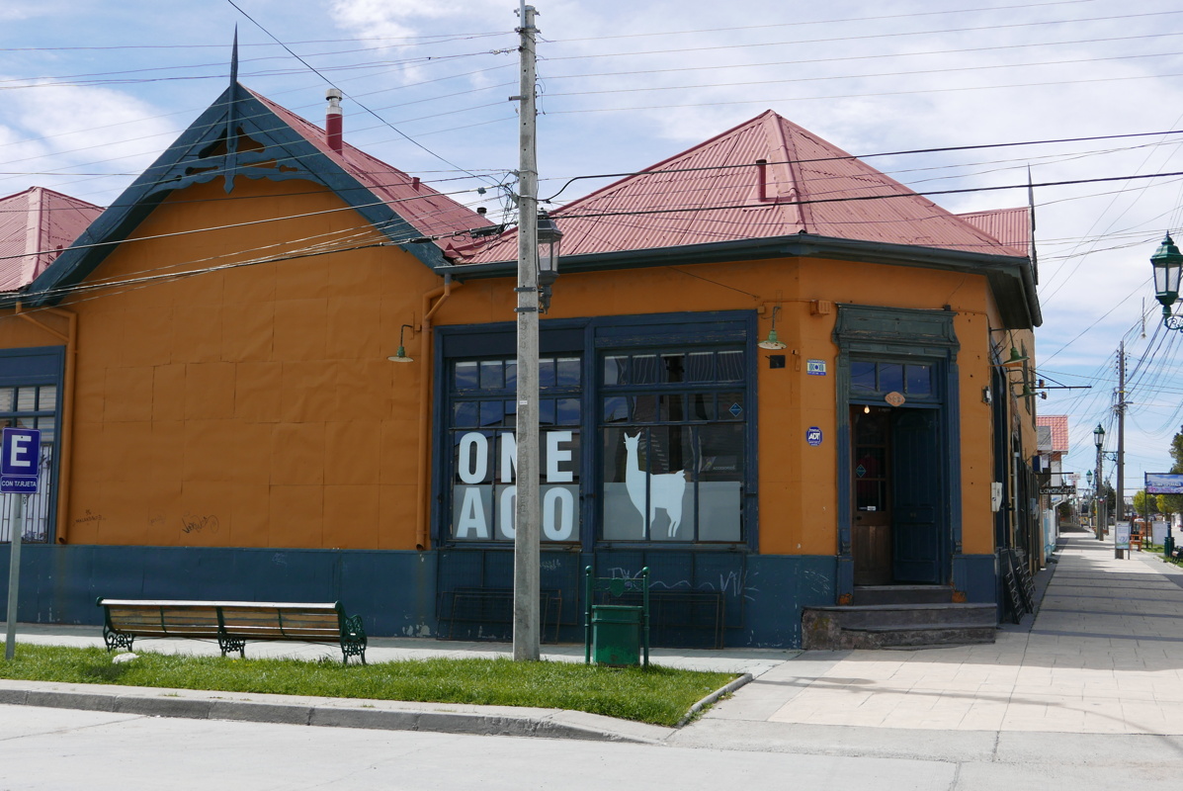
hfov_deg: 47.4
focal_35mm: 41
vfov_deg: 32.7
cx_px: 592
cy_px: 396
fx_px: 1348
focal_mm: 18.6
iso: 200
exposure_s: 1/800
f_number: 5.6
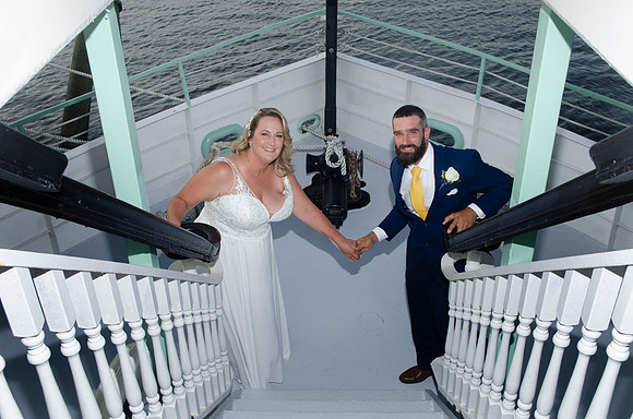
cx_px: 316
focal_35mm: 38
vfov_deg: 35.3
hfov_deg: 51.4
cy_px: 210
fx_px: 658
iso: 100
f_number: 8
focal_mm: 25
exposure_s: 1/160
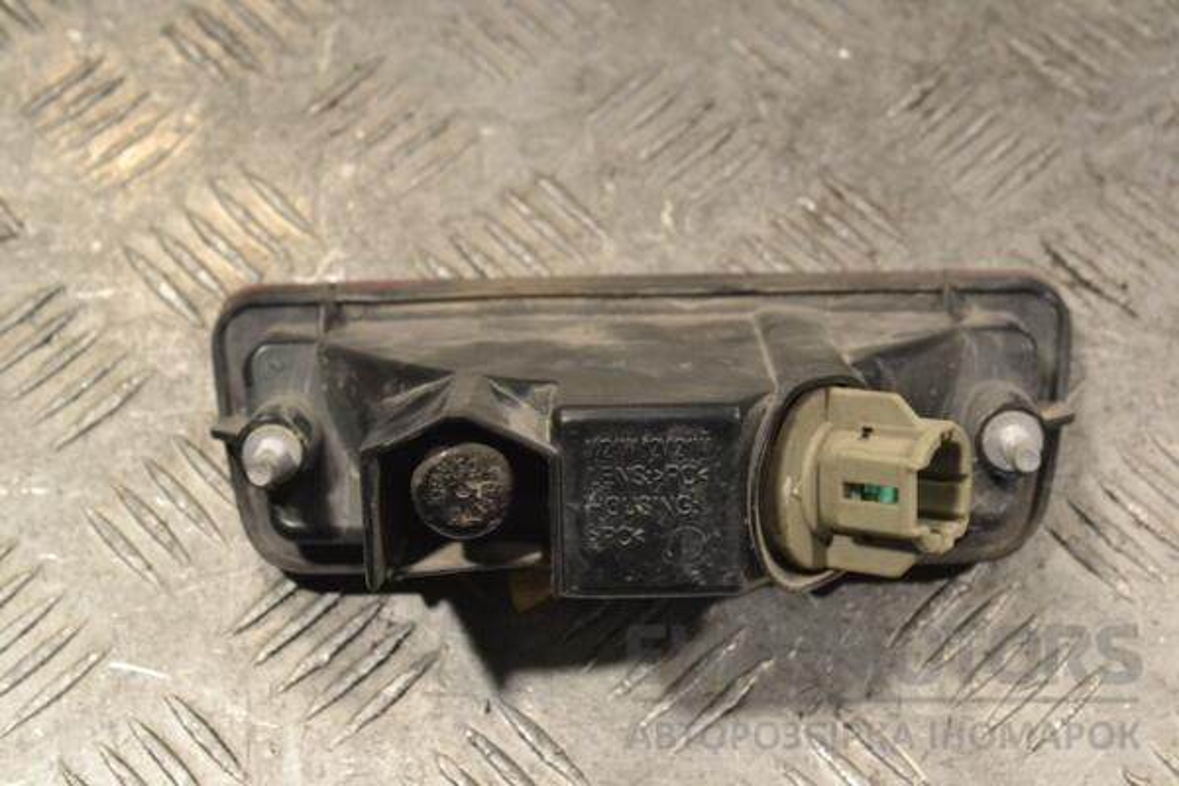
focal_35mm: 66
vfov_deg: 20.6
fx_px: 2161
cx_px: 590
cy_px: 393
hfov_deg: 30.5
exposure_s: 1/320
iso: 3200
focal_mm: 44
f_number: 9
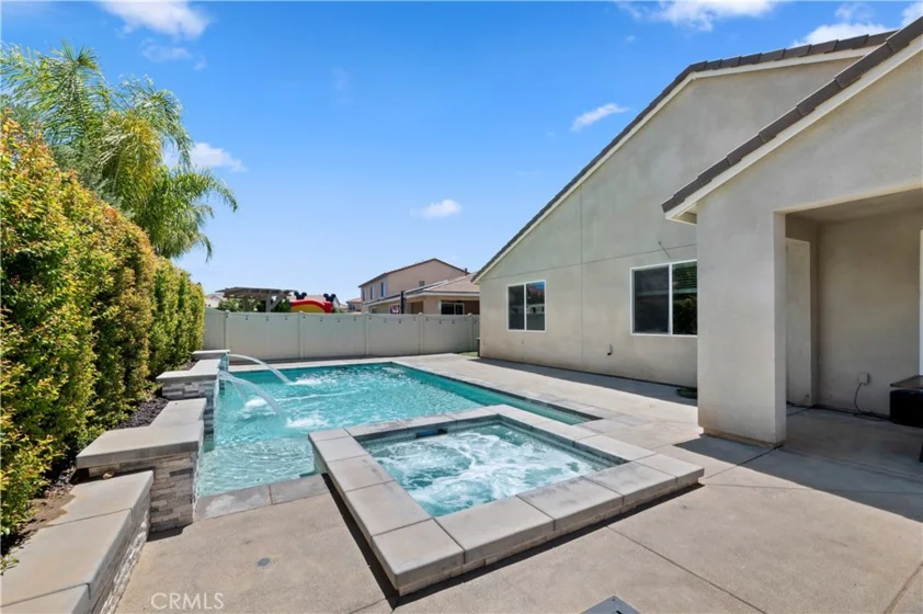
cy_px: 307
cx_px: 462
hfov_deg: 104.3
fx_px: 359
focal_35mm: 14
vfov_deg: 81.1
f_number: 22
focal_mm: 14
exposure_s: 1/40
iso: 100
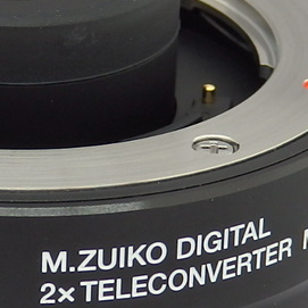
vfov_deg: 6.8
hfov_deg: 6.8
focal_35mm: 258
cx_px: -9
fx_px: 2597
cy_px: 151
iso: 125
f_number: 4.4
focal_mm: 11.9
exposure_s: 1/15
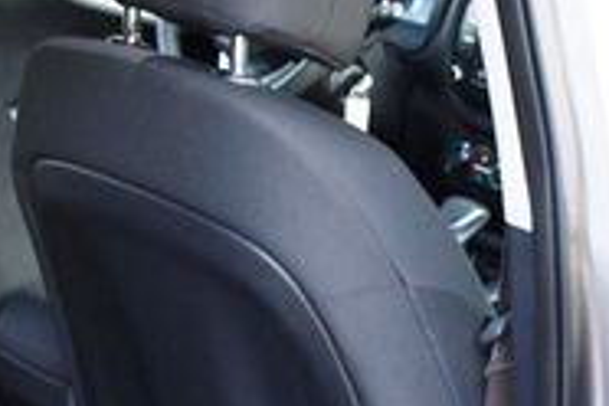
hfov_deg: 21.9
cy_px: 352
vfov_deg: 14.6
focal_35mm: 93
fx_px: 1573
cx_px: 282
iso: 1000
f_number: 3.5
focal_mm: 18
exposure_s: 1/125
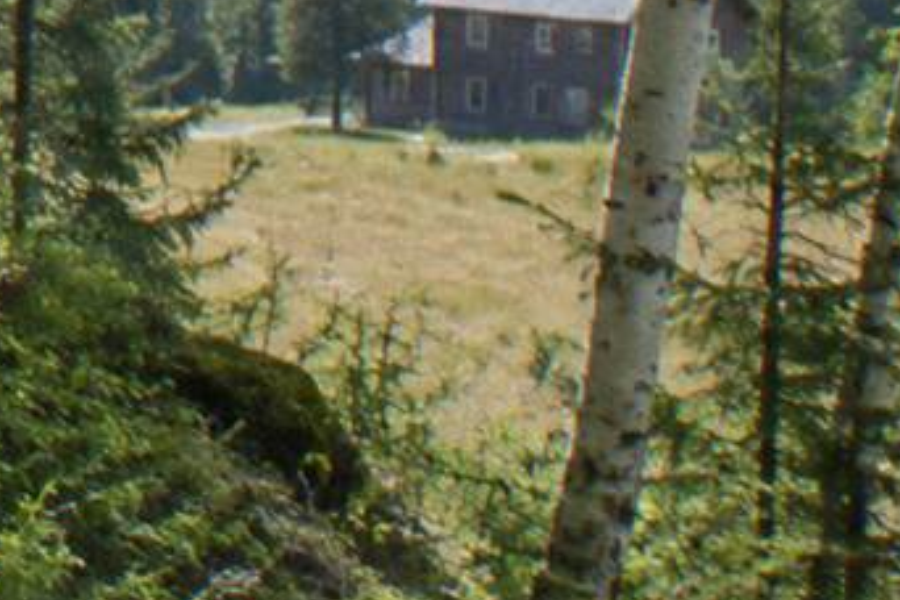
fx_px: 3275
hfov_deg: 14.3
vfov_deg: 10.4
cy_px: -28
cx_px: -587
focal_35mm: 131
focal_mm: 35
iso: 400
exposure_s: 1/250
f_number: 11
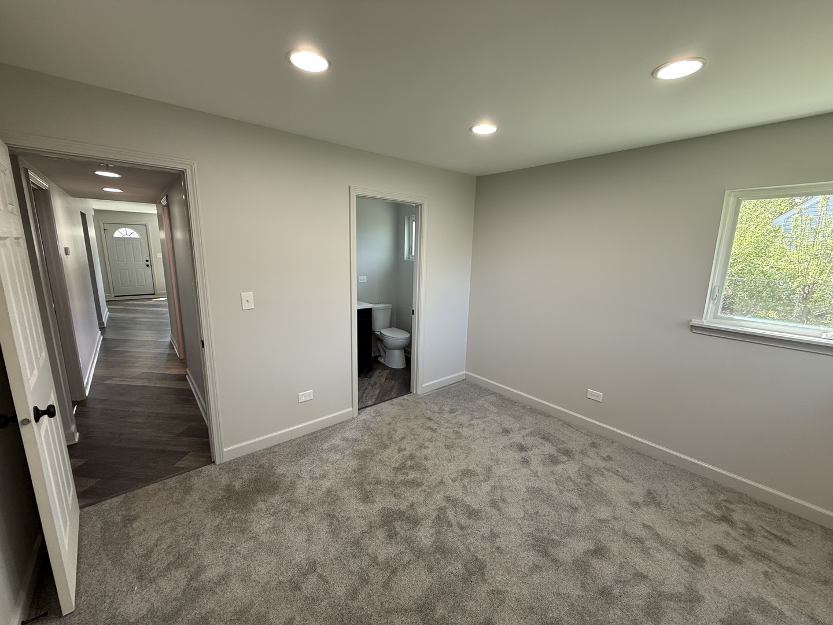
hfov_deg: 102.1
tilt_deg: -10.5
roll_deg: -1.6
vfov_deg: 85.7
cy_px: 312
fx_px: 337
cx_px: 416
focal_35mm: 14
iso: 160
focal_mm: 2.22
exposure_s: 1/120
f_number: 2.2
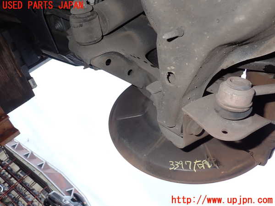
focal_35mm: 30
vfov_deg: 46.8
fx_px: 238
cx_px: 138
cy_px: 103
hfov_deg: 60.0
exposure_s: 1/160
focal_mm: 5.4
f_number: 3.2
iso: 100
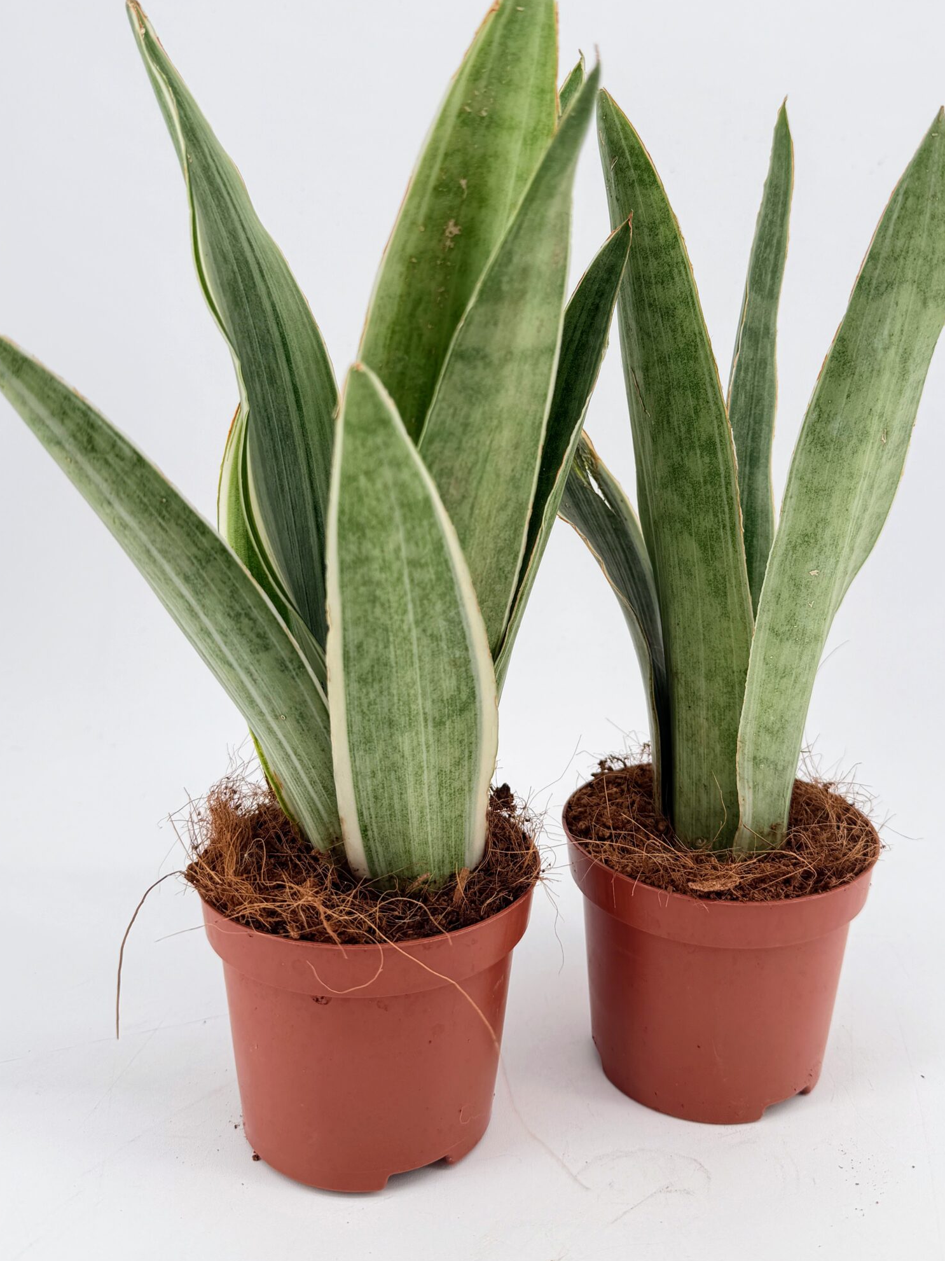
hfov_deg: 45.4
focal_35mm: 31
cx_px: 510
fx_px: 1129
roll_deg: -1.7
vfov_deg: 58.0
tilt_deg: -10.8
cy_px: 516
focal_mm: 6.76
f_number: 1.78
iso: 80
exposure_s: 1/660
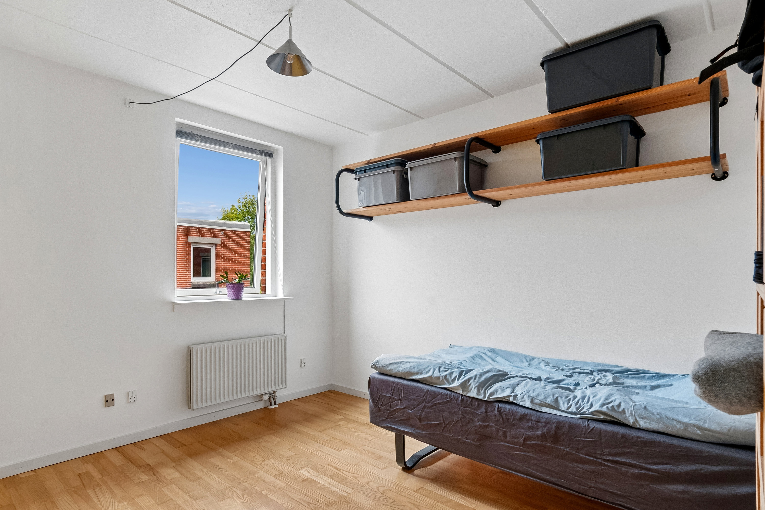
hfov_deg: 90.0
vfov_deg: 67.4
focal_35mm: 18
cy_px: 255
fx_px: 382
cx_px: 382
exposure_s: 1/20
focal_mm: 12
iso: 400
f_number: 10
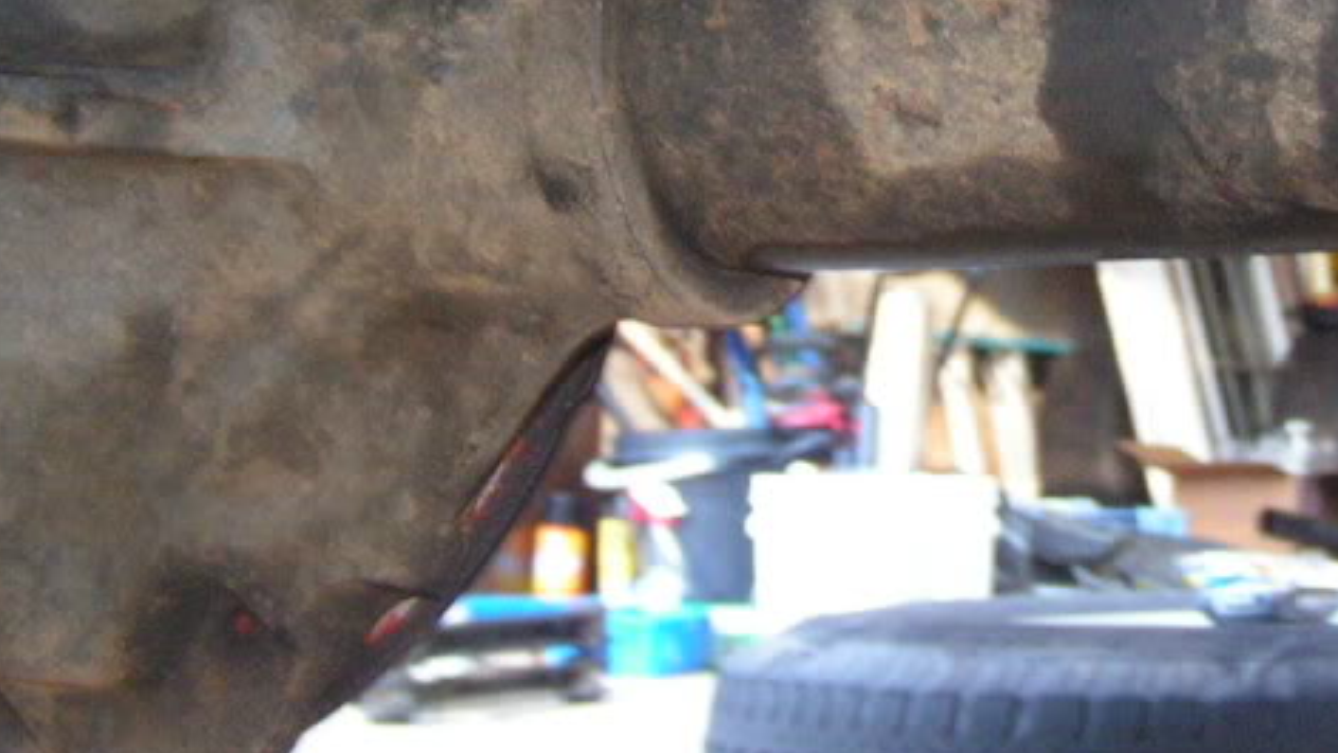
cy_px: 43
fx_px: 3193
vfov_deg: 13.3
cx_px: 1227
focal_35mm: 90
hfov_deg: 23.0
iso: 200
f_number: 2.8
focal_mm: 6.3
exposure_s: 1/40
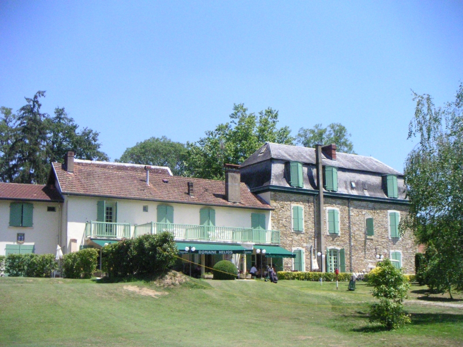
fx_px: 642
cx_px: 232
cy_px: 174
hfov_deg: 39.7
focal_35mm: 48
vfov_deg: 30.3
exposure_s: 1/750
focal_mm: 7.5
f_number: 6.7
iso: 400
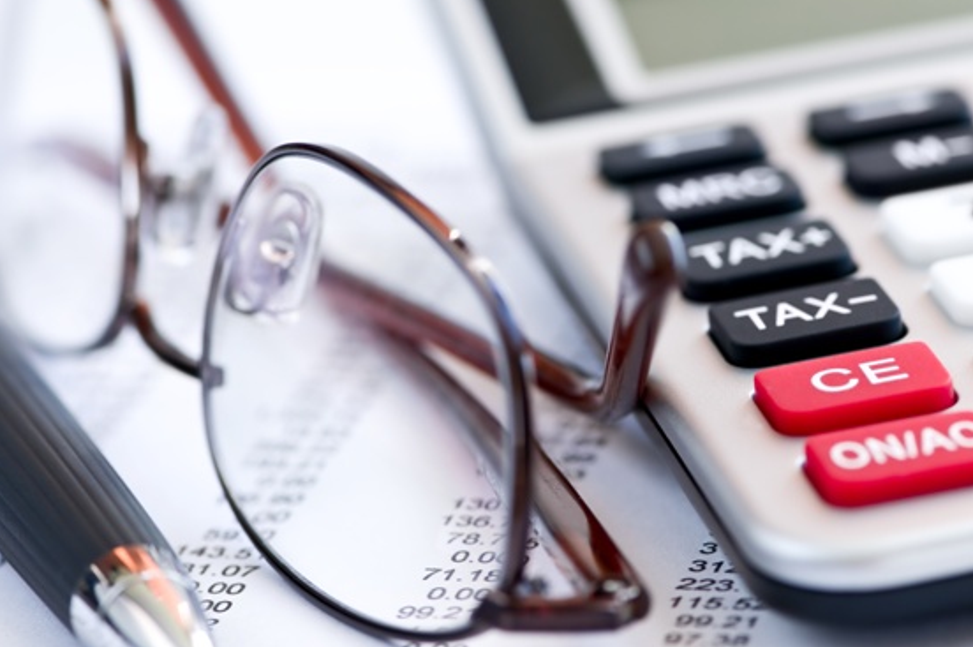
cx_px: 562
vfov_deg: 7.4
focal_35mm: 186
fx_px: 5011
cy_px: 368
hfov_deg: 11.1
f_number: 5.6
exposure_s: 1/60
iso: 200
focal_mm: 105
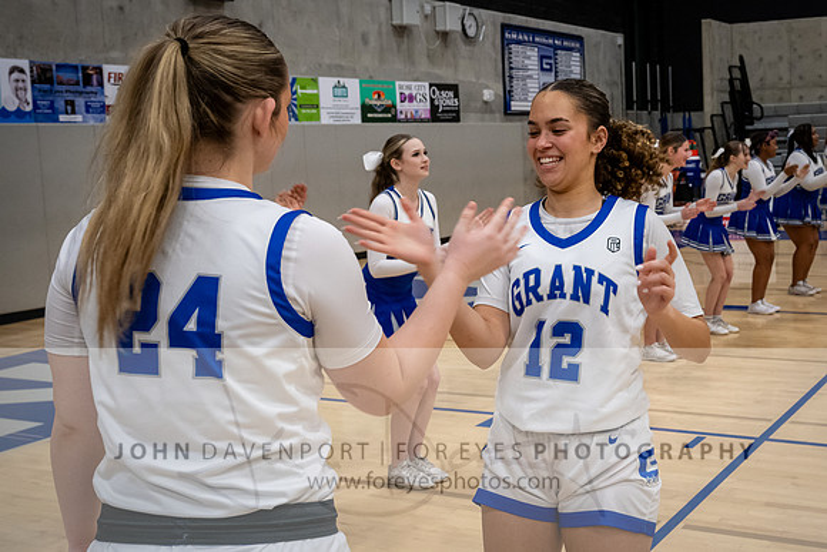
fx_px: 1029
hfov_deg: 42.3
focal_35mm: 45
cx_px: 628
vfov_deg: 30.0
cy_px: 239
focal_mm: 29.5
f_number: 5.6
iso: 4000
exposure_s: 1/200
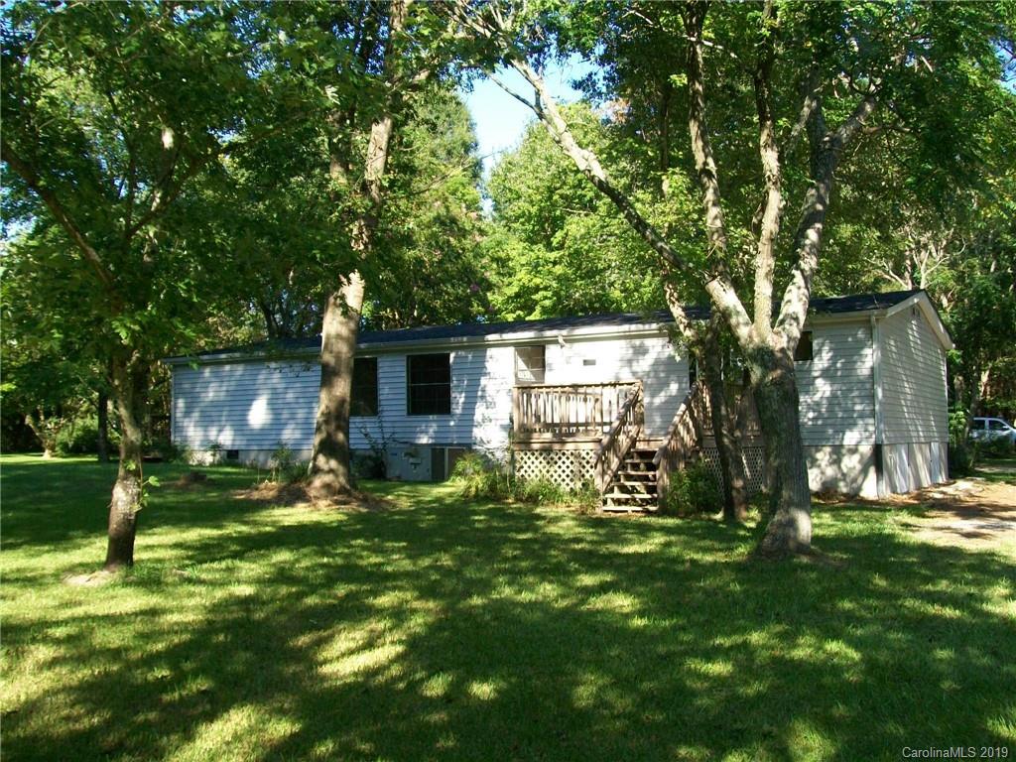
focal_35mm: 36
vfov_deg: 39.7
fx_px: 1057
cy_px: 381
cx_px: 508
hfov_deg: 51.4
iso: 64
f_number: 2.7
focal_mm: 6
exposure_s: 1/250
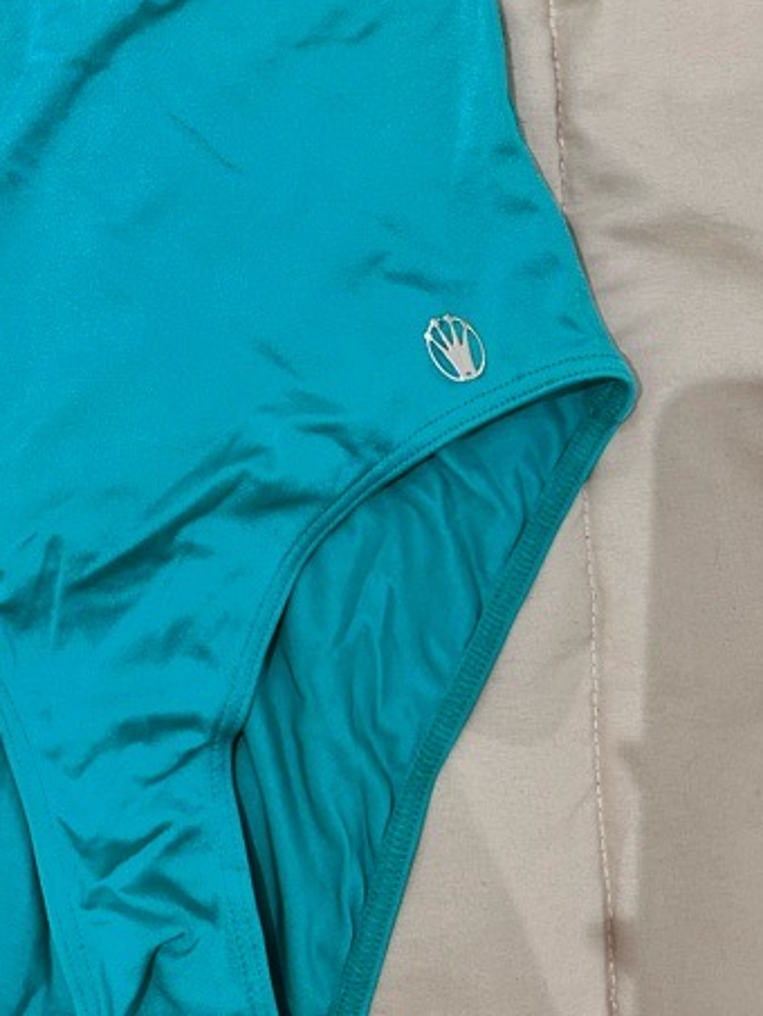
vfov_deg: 33.7
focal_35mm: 53
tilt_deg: -77.6
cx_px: 65
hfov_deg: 26.5
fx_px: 1557
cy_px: 56
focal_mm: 6.86
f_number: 1.78
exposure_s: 1/100
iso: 200
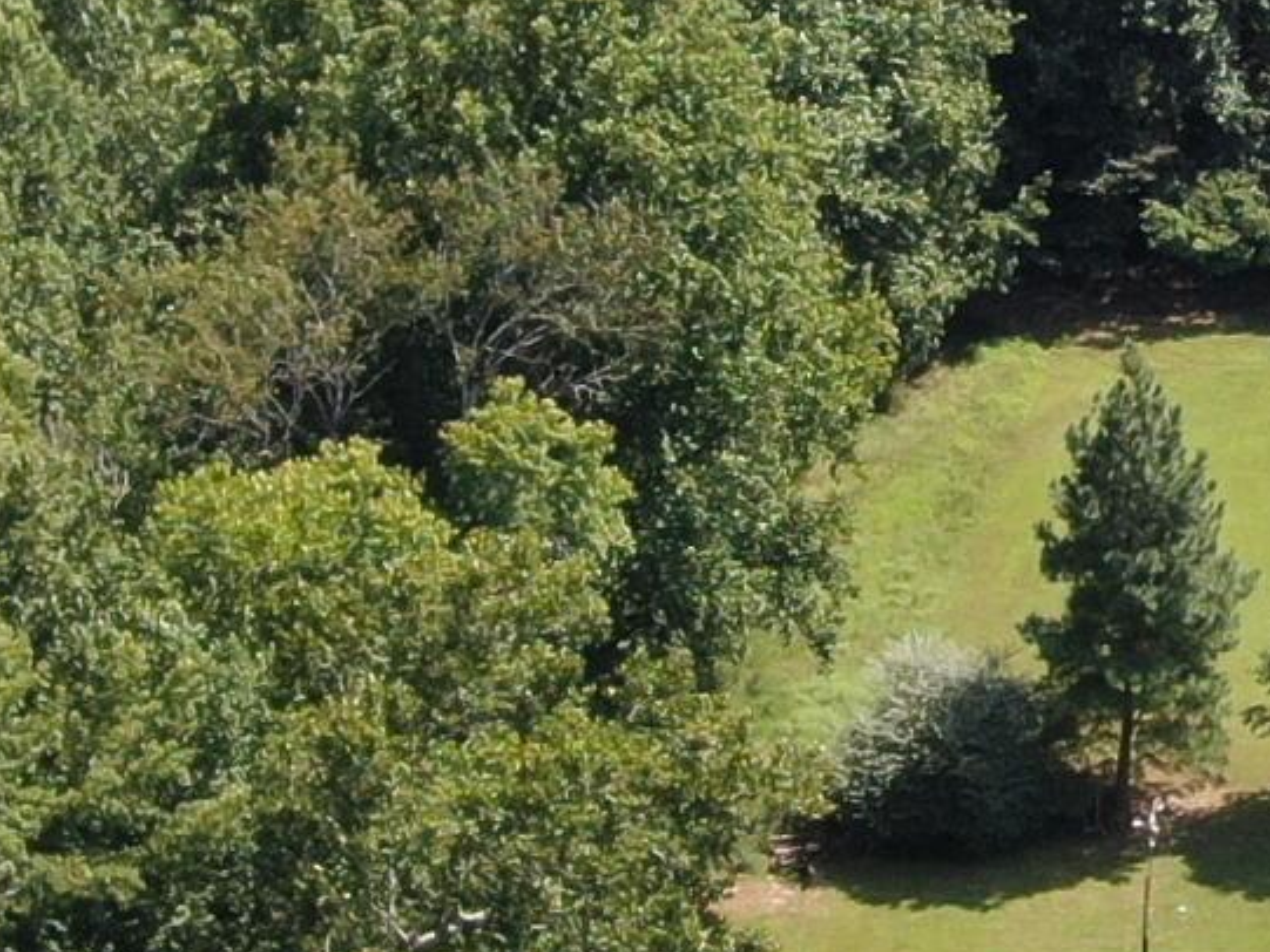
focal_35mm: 172
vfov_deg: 8.6
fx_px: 6312
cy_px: 96
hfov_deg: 11.2
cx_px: 1653
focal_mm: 5.33
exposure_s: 1/500
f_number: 3.1
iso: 100
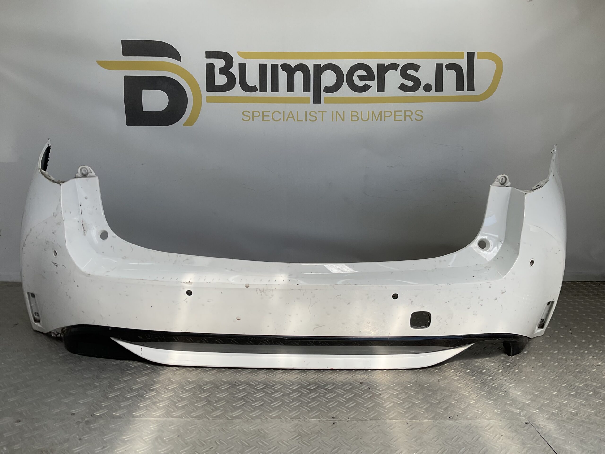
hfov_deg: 61.7
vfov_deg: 48.2
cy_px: 227
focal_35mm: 29
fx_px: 507
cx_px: 302
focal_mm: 3
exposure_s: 1/869
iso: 16
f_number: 1.8
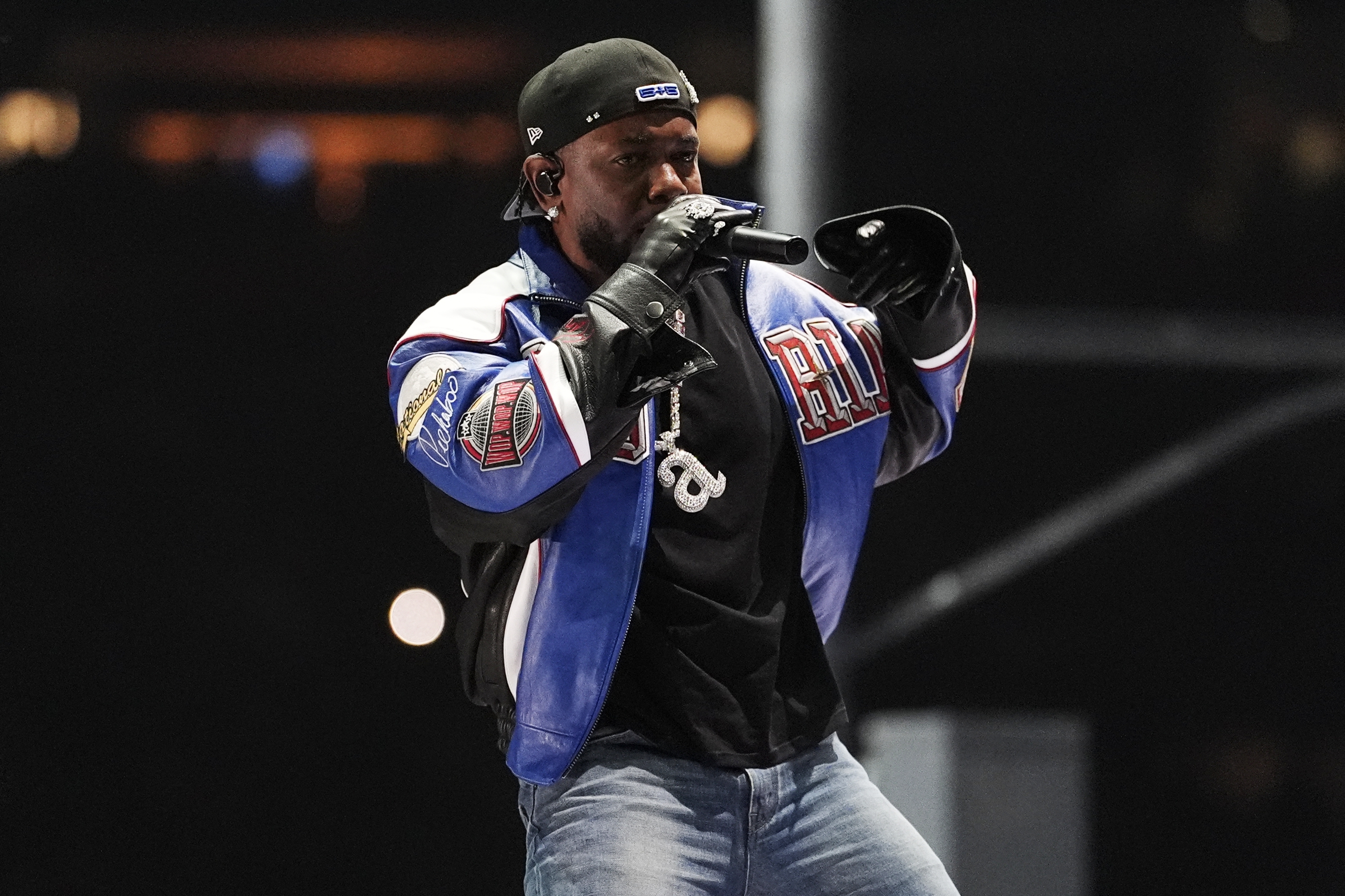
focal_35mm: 300
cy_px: 448
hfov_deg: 6.9
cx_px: 672
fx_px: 11208
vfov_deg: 4.6
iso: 5000
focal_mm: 200
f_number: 2.8
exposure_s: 1/1250
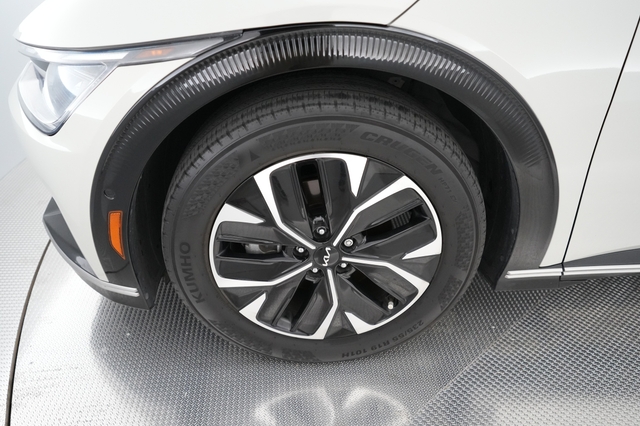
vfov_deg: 46.4
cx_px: 320
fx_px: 497
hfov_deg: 65.5
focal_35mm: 28
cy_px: 213
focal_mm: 28
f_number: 2.8
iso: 5000
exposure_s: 1/250
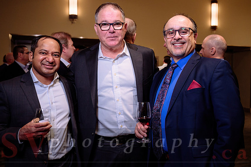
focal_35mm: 40
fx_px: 278
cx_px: 147
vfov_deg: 33.5
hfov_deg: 48.4
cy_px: 81
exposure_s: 1/40
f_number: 4
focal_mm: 34
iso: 800
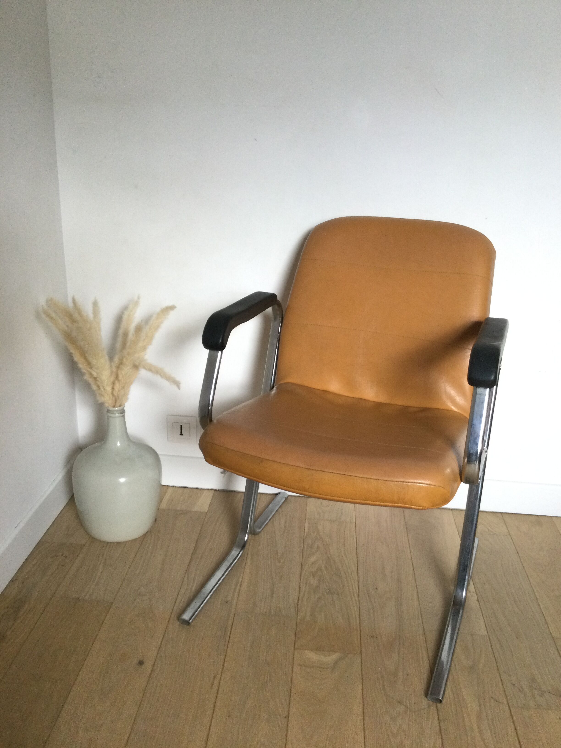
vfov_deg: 58.4
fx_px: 670
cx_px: 280
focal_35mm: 31
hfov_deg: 45.4
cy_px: 374
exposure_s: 1/33
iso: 160
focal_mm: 3.3
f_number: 2.4
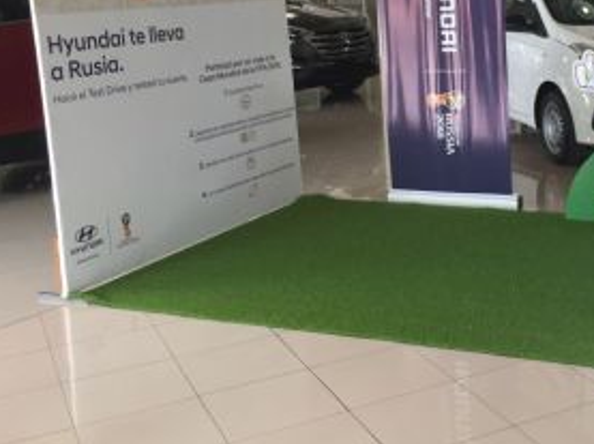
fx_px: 925
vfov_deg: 26.5
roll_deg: +1.5
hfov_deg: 34.5
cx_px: 475
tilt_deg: -6.8
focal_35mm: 54
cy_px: 88
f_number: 2.2
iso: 32
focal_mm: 4.15
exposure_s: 1/50
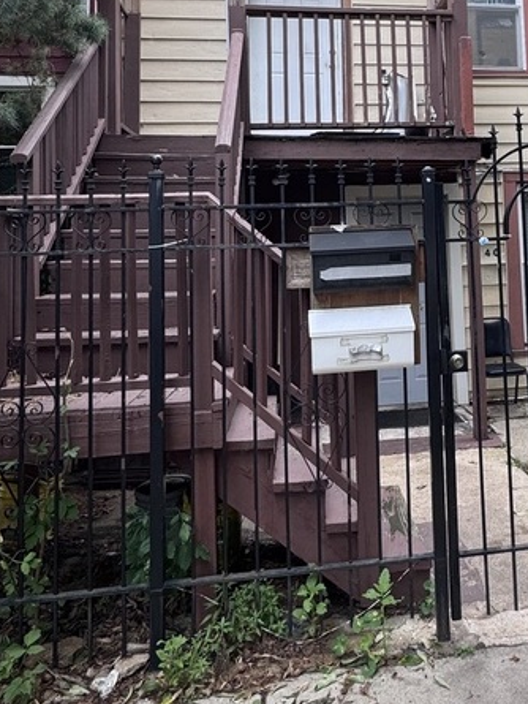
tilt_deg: +3.8
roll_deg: +1.7
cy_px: 191
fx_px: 691
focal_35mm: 34
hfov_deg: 40.4
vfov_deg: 52.0
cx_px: 408
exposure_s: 1/99
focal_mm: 2.22
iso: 64
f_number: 2.2
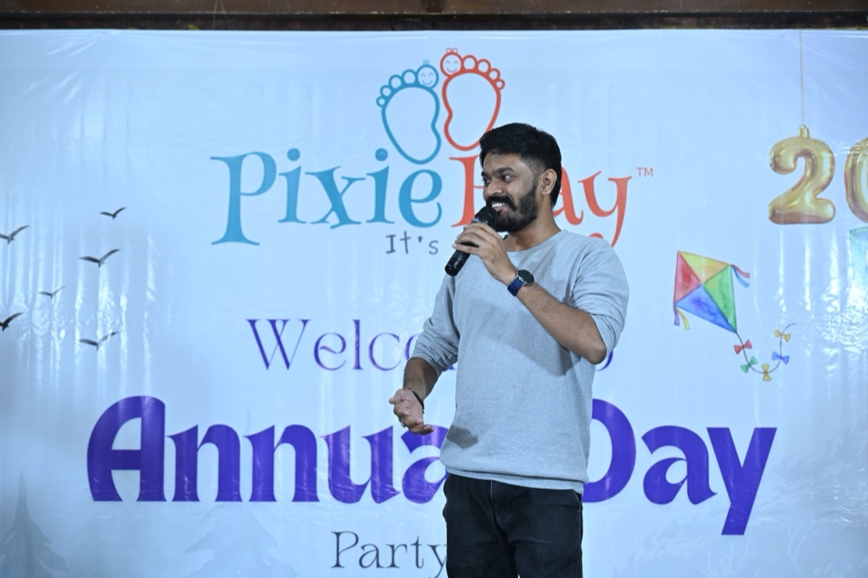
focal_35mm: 68
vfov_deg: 20.0
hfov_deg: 29.7
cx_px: 434
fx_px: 1639
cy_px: 289
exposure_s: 1/160
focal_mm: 68
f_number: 4
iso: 500
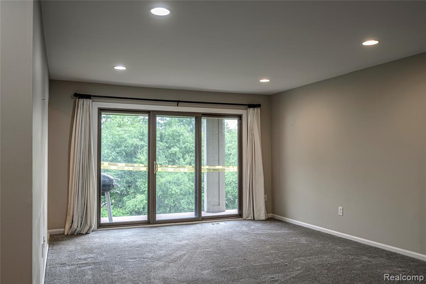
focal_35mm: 30
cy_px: 142
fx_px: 355
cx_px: 213
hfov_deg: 61.9
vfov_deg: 43.6
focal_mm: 30
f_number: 5
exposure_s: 1/40
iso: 200
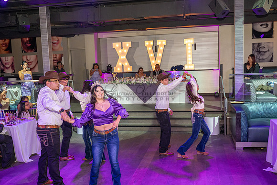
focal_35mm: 37
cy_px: 92
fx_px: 285
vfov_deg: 36.0
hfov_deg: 51.9
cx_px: 138
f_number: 4
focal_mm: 37
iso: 1000
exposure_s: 1/200
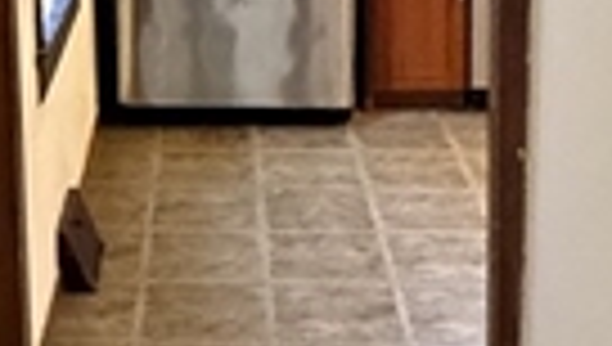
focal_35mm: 86
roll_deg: +2.5
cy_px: -108
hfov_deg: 24.1
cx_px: 72
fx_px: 1398
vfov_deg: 13.6
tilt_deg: -5.6
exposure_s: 1/60
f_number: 2.2
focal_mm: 2.22
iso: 800
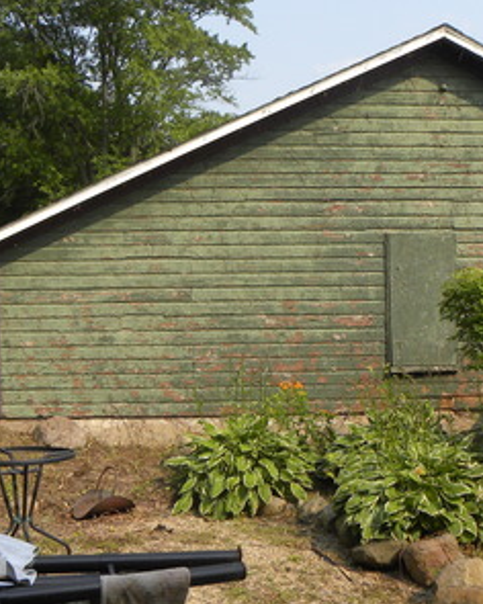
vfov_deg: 34.1
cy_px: 309
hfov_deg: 27.6
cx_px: 258
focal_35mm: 55
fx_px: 983
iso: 64
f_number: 5
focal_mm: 4.6
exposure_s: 1/268
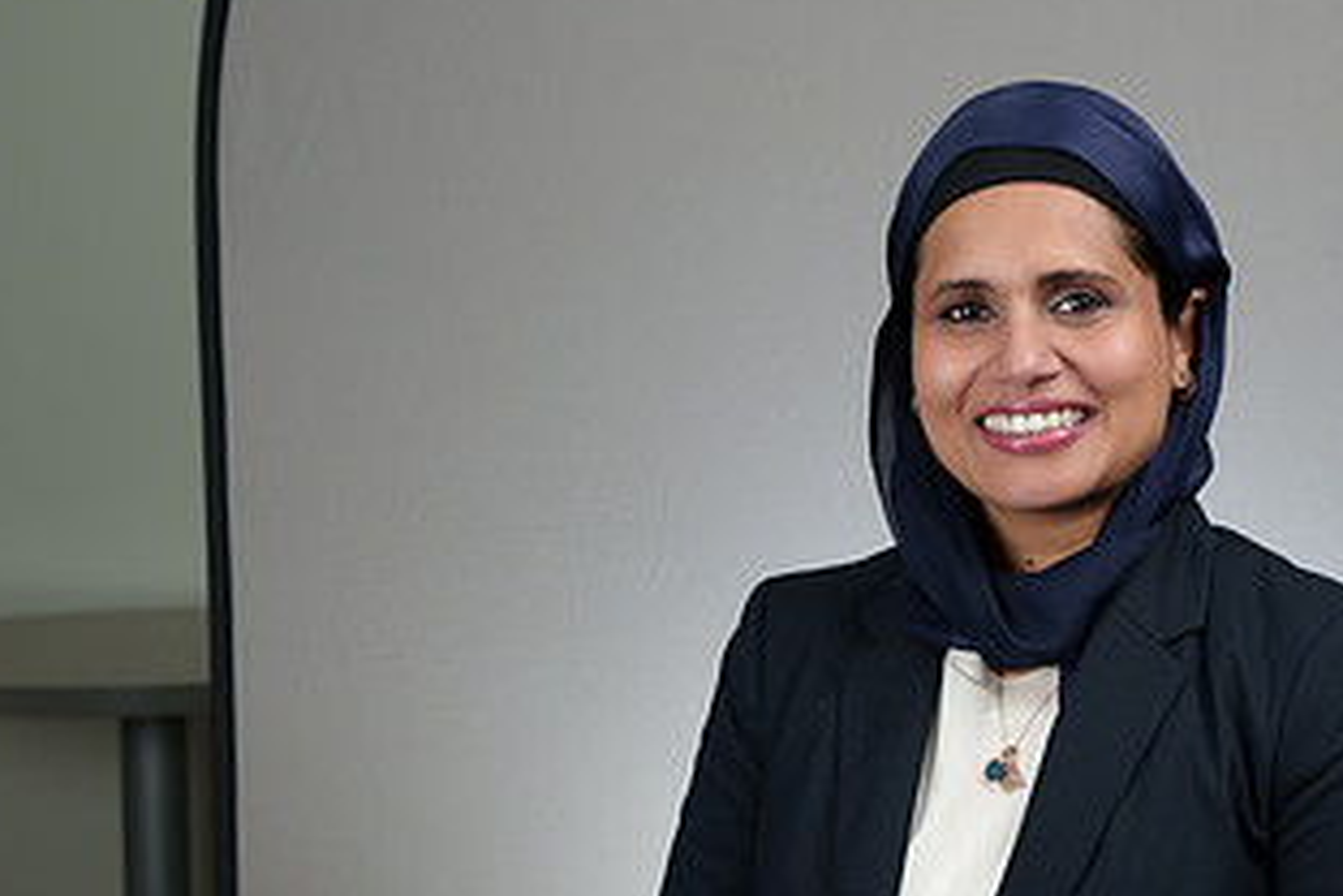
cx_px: 1055
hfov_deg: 21.7
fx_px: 3469
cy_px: 493
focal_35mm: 93
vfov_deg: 14.7
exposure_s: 1/250
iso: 640
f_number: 4
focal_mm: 50
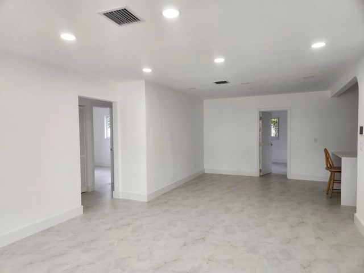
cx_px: 182
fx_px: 242
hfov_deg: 73.9
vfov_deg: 58.9
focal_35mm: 23
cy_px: 136
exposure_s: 1/180
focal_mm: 5.4
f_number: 1.8
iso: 100
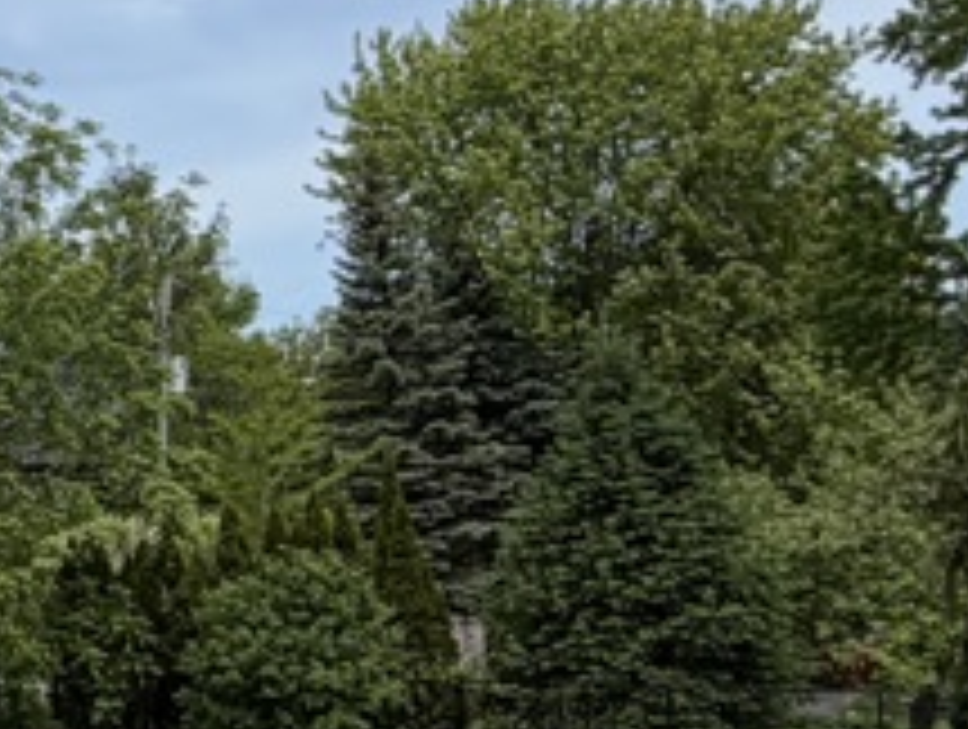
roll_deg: -0.8
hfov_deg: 17.4
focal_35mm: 91
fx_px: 2549
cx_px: -783
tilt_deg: +6.2
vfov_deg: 16.3
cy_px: 342
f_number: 2.2
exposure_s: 1/1235
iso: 20
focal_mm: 2.22
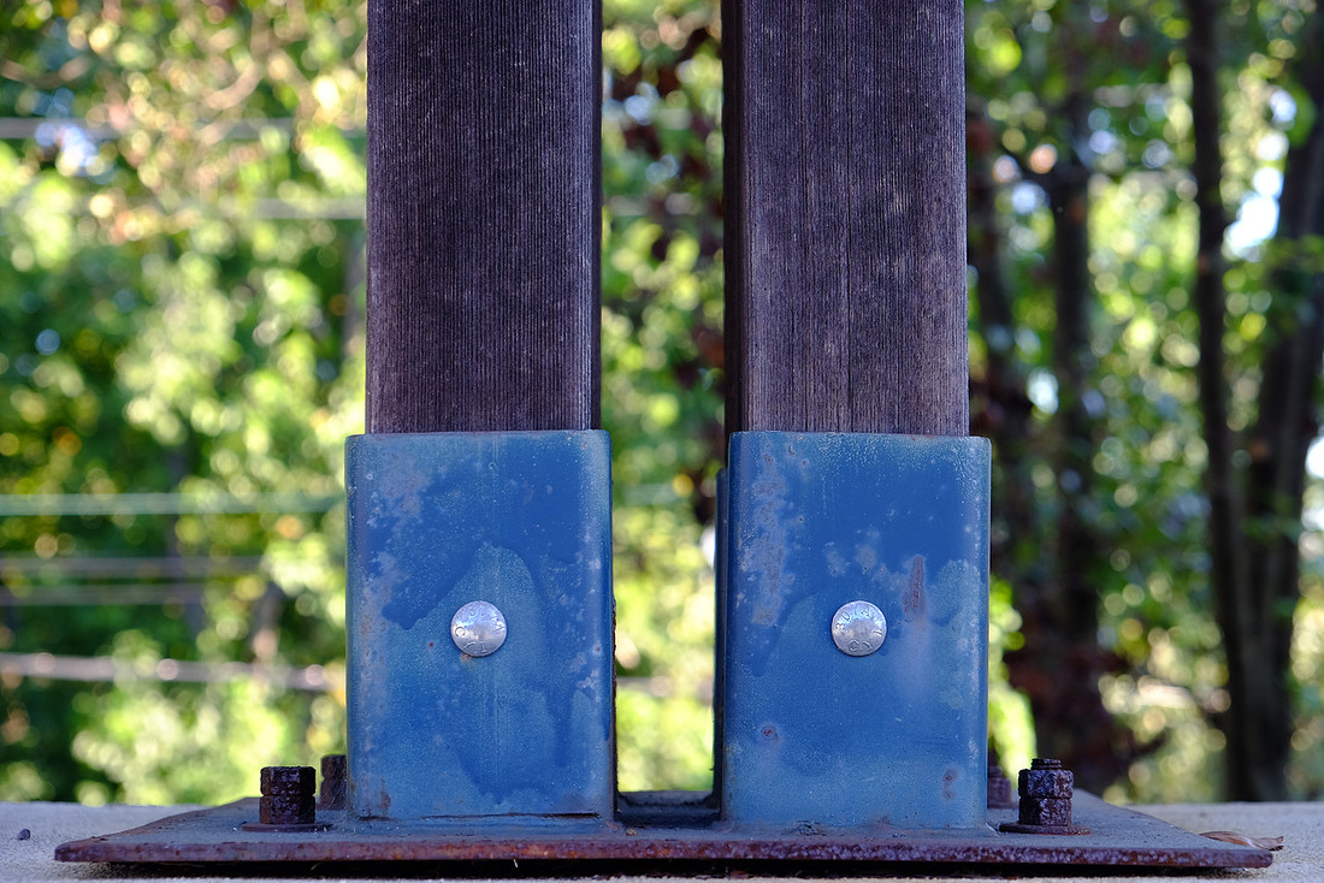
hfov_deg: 25.7
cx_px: 662
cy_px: 442
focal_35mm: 79
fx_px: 2906
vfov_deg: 17.3
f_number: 5.6
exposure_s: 1/34
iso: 200
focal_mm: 52.7
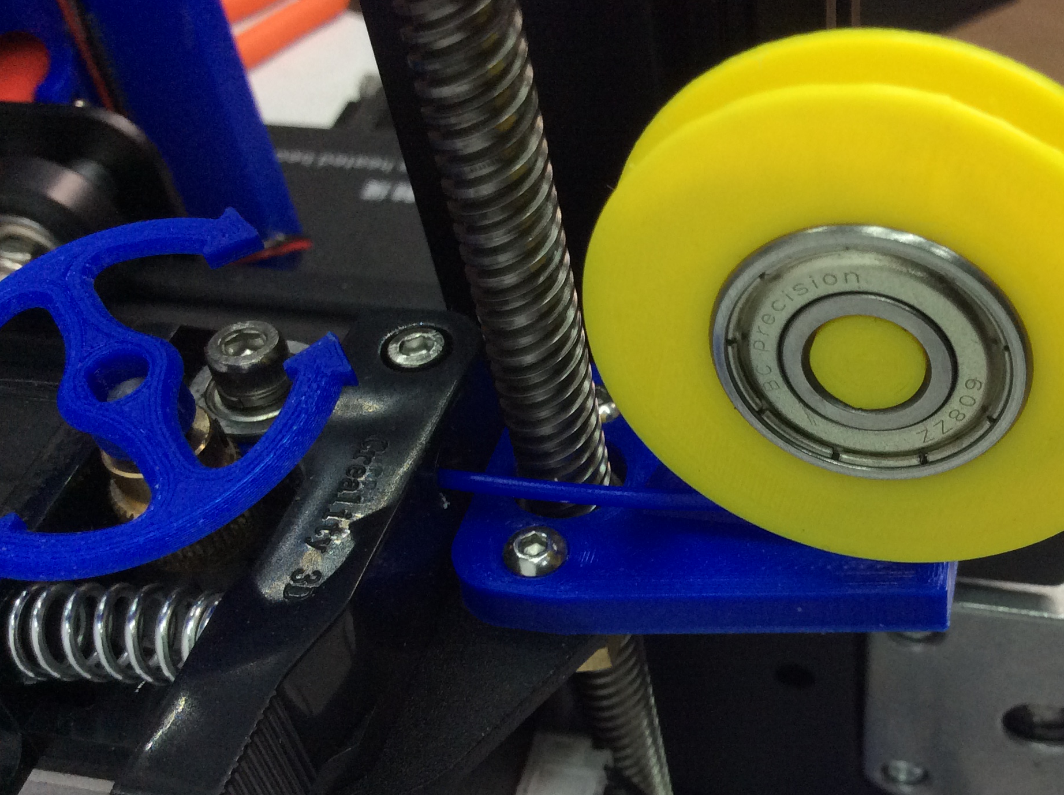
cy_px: 483
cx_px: 744
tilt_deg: -47.9
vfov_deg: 32.0
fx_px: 1381
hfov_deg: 41.4
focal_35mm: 45
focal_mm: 3.3
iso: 80
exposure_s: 1/24
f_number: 2.4
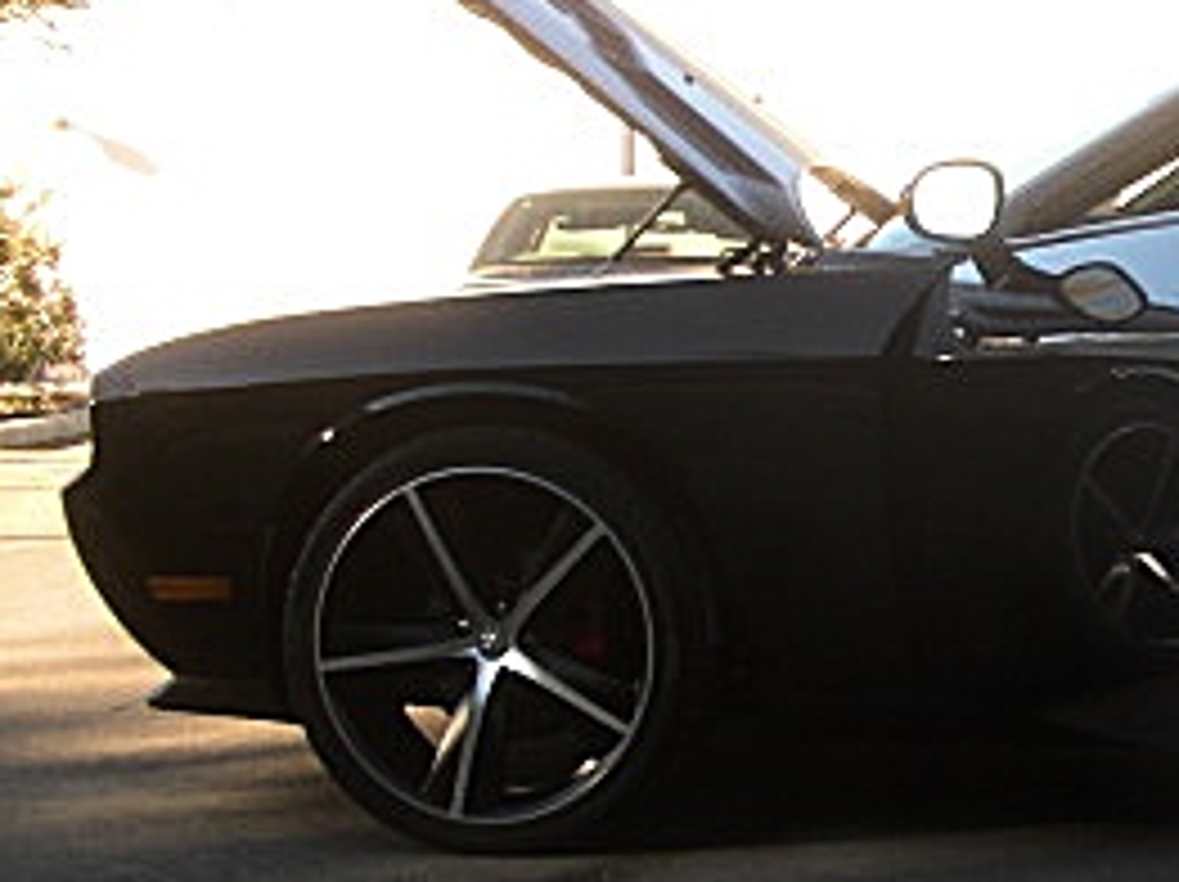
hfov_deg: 20.7
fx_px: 2994
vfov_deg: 16.7
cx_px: 1436
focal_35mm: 88
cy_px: 500
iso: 50
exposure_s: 1/125
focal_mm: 6.3
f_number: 2.8
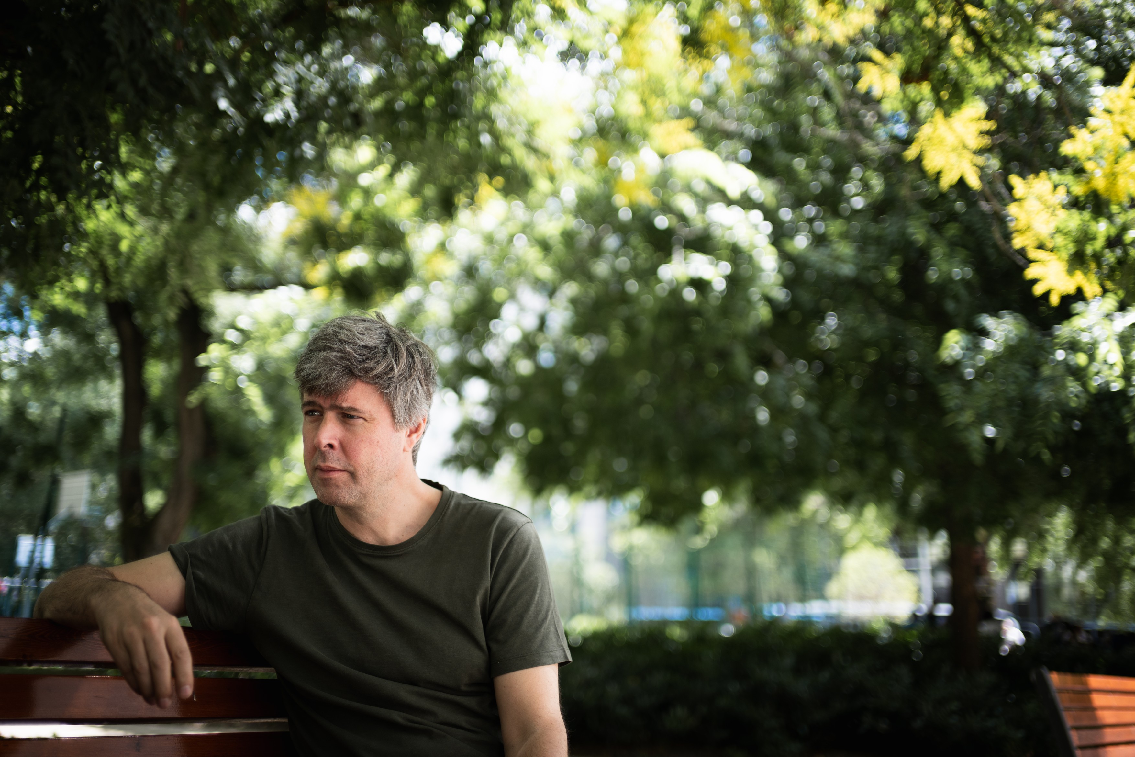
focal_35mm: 35
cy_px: 378
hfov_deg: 54.4
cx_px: 568
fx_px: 1103
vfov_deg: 37.9
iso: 90
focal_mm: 35
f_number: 1.4
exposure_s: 1/800
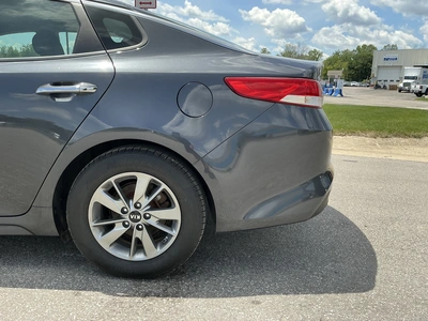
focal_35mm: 28
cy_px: 160
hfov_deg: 63.4
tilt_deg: -10.8
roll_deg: -1.5
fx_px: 346
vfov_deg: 49.7
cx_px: 214
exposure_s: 1/1015
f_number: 1.8
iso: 25
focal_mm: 3
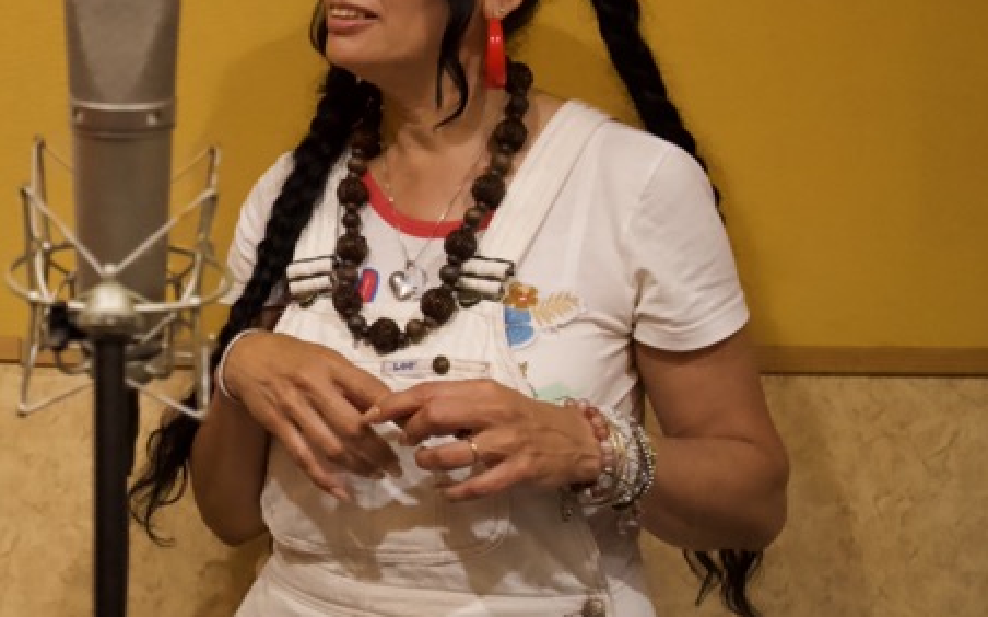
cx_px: 35
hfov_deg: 29.0
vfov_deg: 19.1
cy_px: 88
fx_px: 1803
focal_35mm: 67
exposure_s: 1/160
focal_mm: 33
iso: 12800
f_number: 4
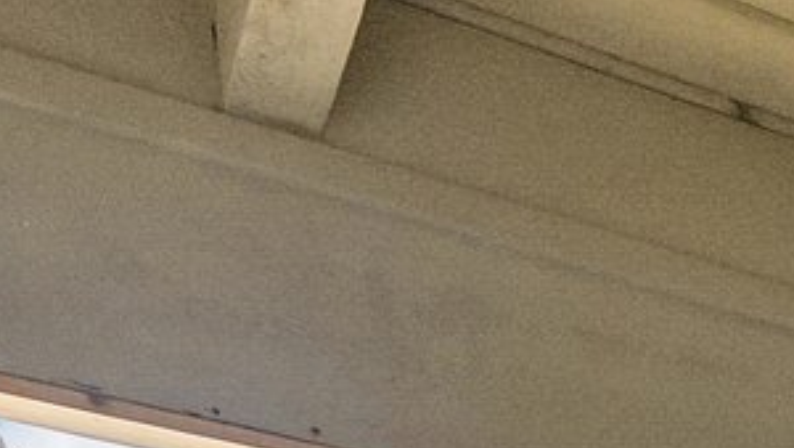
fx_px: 2106
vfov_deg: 10.0
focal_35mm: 100
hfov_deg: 18.3
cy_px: 1213
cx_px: 1281
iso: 400
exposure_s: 1/640
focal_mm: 14
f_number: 8
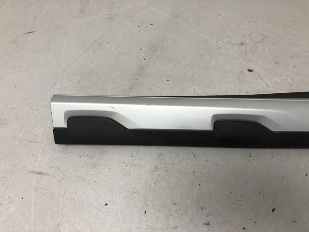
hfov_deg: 63.4
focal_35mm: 28
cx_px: 154
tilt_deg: -61.2
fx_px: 250
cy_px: 116
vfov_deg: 49.7
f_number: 1.8
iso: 32
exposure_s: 1/33
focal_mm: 4
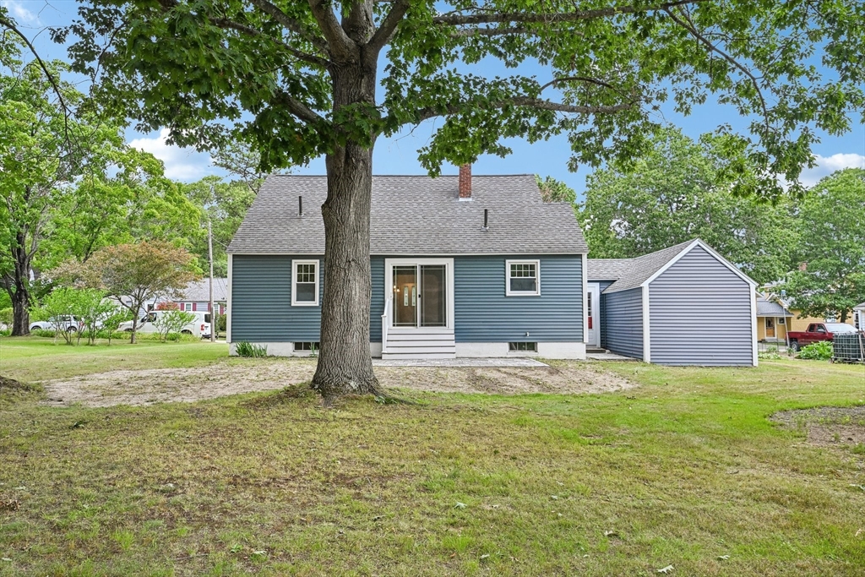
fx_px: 577
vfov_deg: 53.1
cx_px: 432
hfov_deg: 73.7
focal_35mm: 24
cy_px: 288
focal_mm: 24
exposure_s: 1/160
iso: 400
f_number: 8
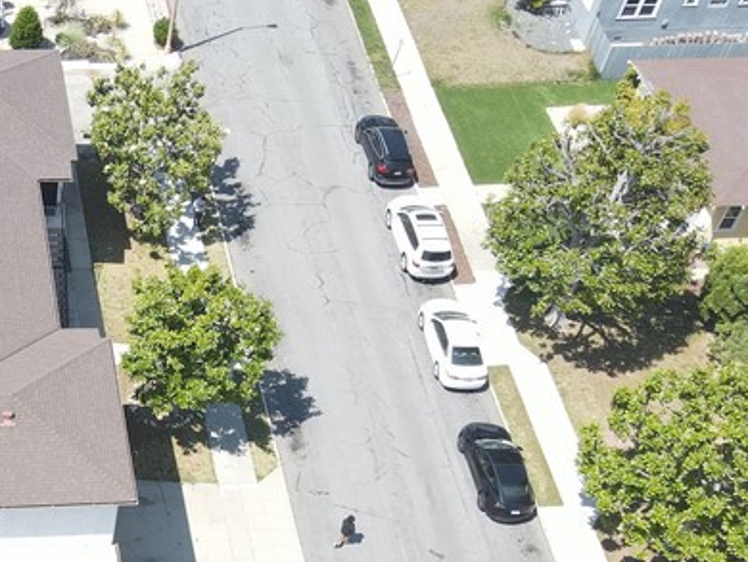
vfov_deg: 22.4
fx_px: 1362
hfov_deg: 28.4
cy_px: 564
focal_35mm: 63
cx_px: -35
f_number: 2.8
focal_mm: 4.5
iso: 100
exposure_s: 1/320
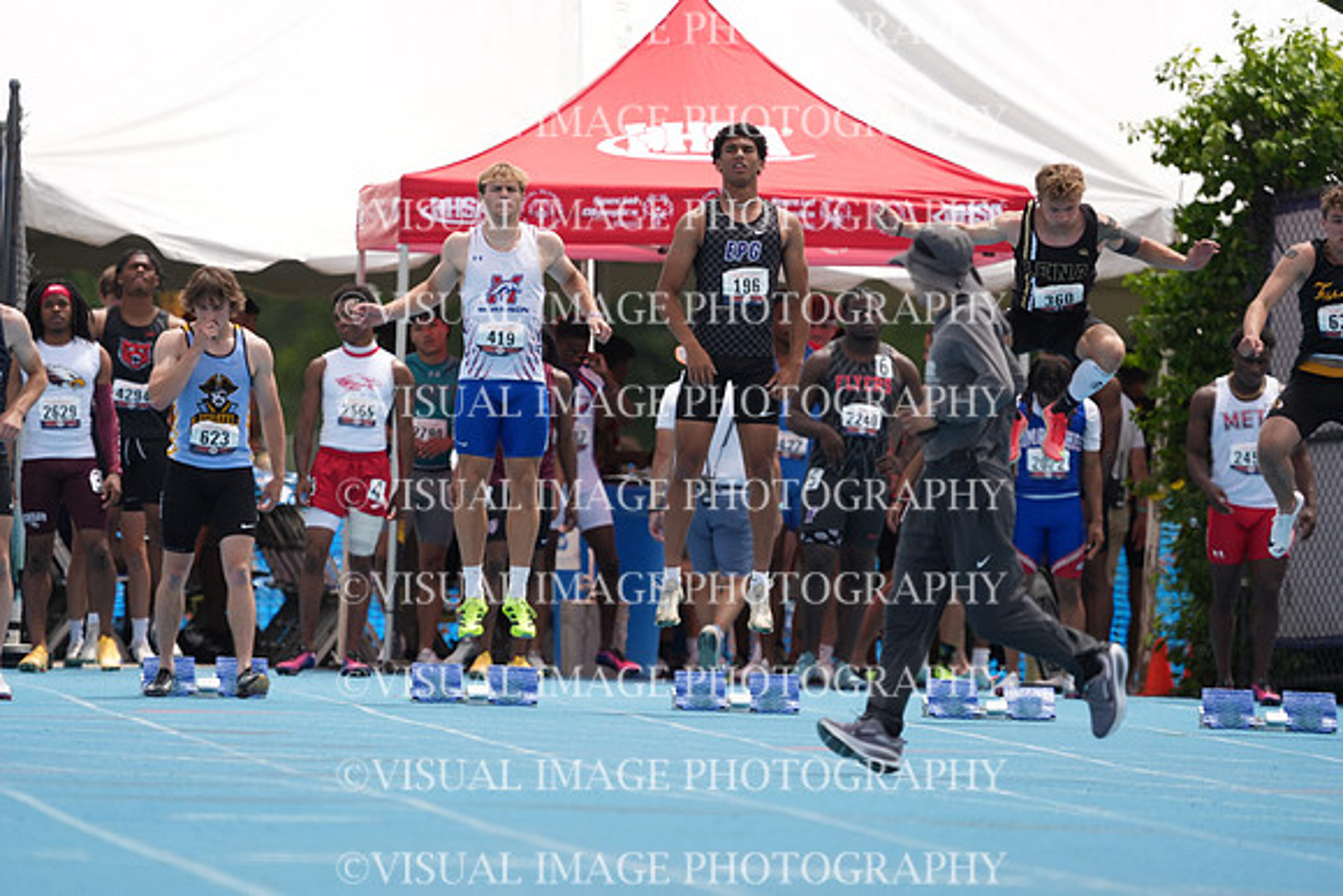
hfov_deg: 3.7
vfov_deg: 2.5
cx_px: 672
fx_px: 20634
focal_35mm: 553
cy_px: 448
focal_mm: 553
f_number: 6.3
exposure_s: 1/2000
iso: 500
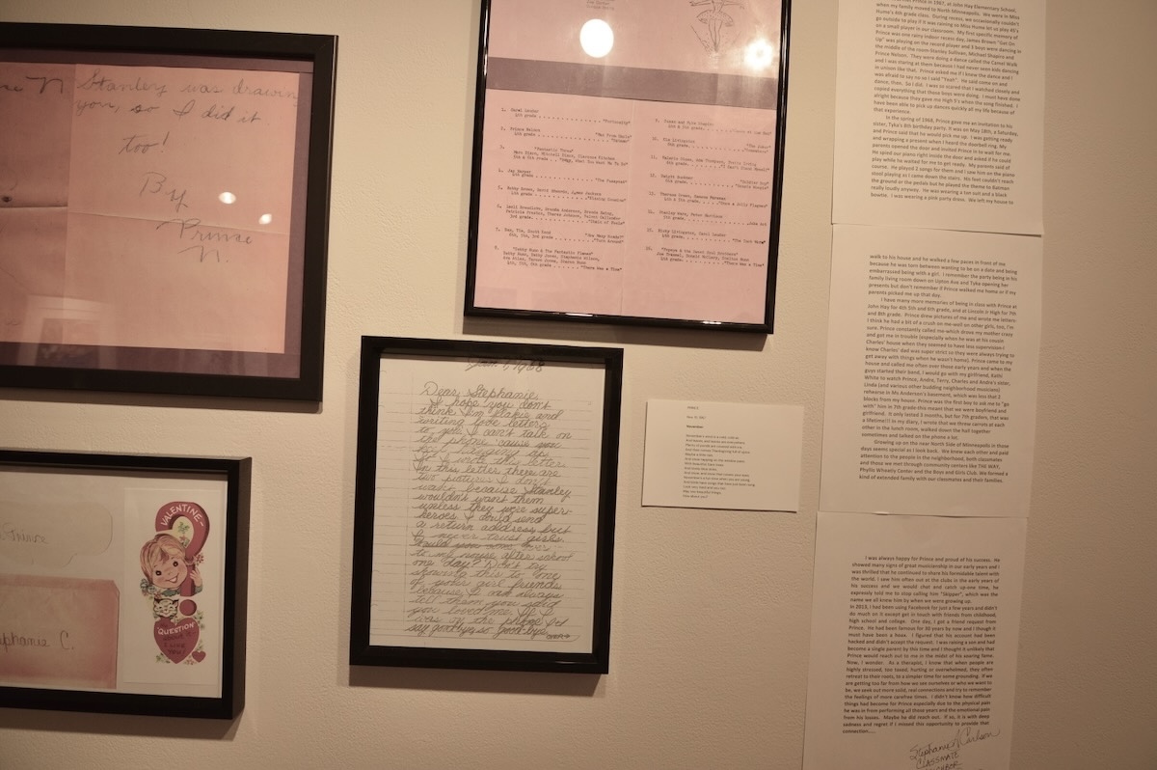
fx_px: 530
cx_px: 578
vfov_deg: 72.0
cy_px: 385
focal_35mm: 16
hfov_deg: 95.0
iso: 250
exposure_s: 1/125
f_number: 5.6
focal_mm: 11
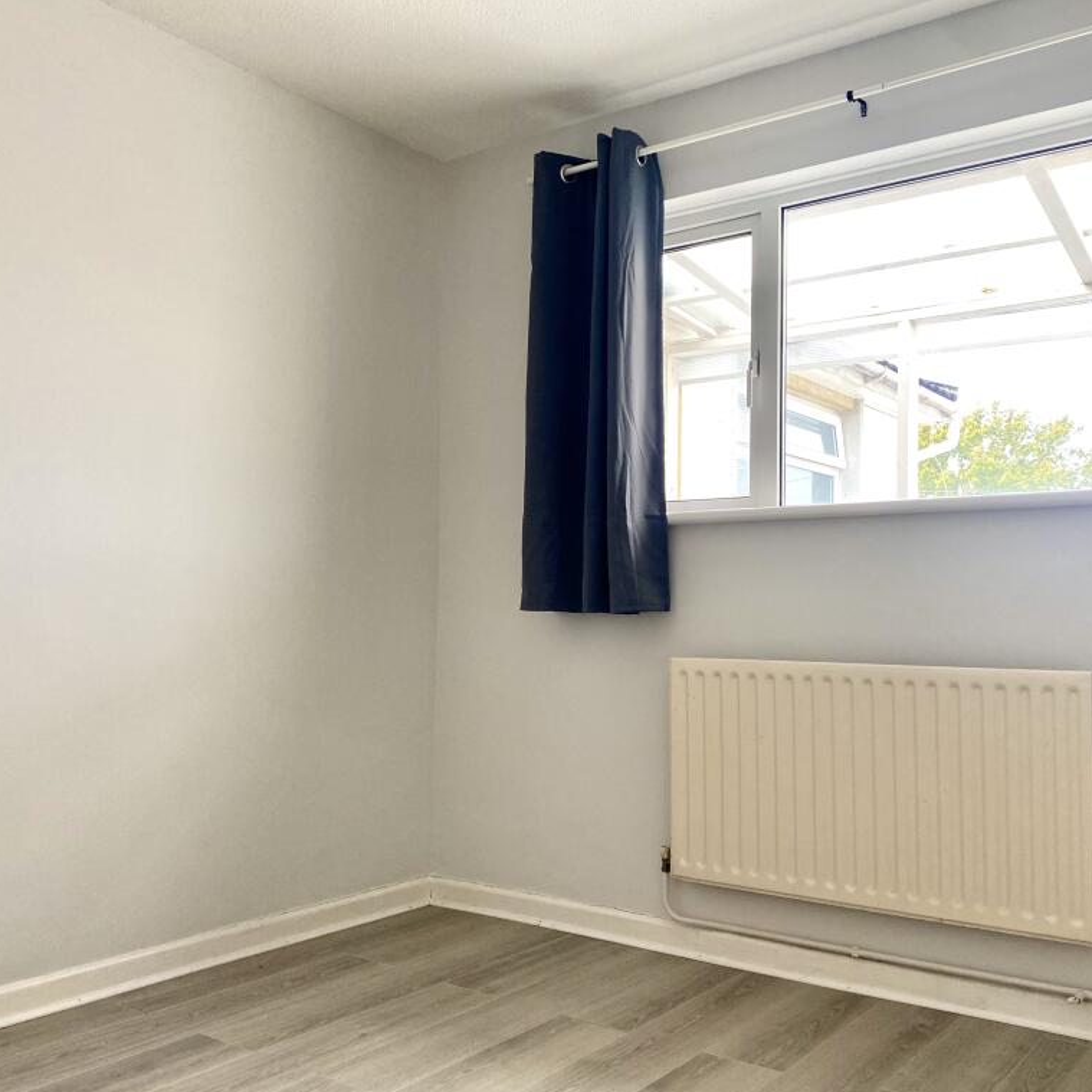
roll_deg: -0.7
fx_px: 1106
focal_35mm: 31
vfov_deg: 52.5
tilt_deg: +3.7
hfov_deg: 52.3
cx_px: 637
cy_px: 550
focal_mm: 4.25
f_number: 1.8
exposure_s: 1/105
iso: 125
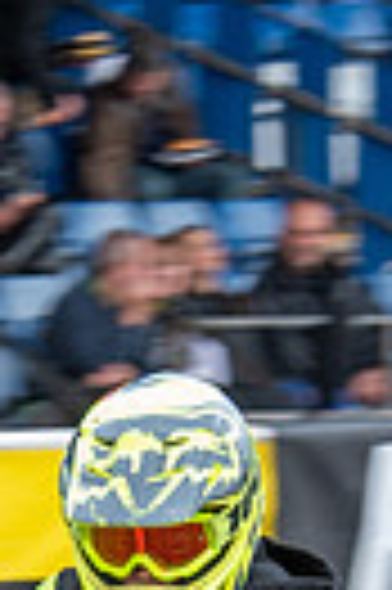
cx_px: 139
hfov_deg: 2.1
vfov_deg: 3.2
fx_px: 10628
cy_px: 910
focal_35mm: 649
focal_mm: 112
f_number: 8
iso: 400
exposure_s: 1/160
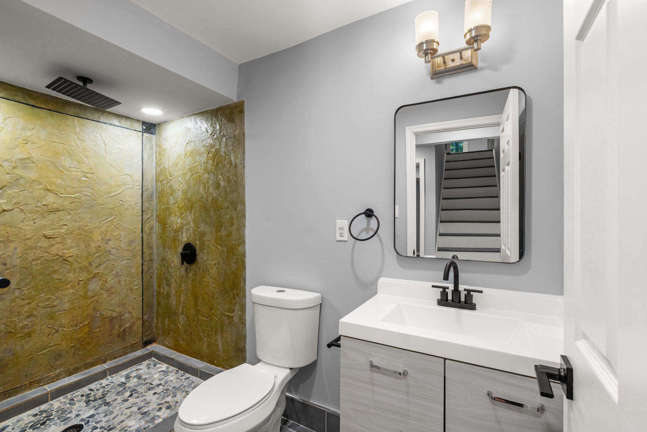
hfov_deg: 96.7
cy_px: 216
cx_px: 324
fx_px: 288
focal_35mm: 16
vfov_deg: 73.7
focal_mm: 16
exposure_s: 1/10
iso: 400
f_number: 8
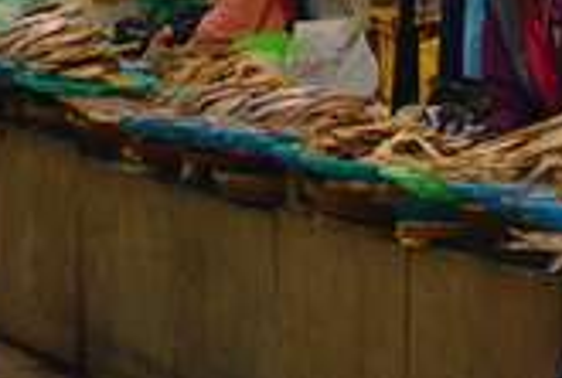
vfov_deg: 3.5
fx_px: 6152
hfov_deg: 5.2
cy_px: -272
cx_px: 438
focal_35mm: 393
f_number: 4
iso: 200
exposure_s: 1/60
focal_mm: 62
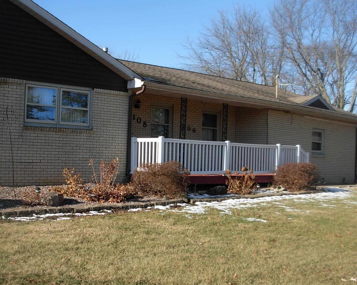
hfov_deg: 37.7
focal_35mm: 49
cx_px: 126
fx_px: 518
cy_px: 160
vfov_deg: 30.8
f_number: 2.9
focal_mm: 6.3
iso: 79
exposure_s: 1/813
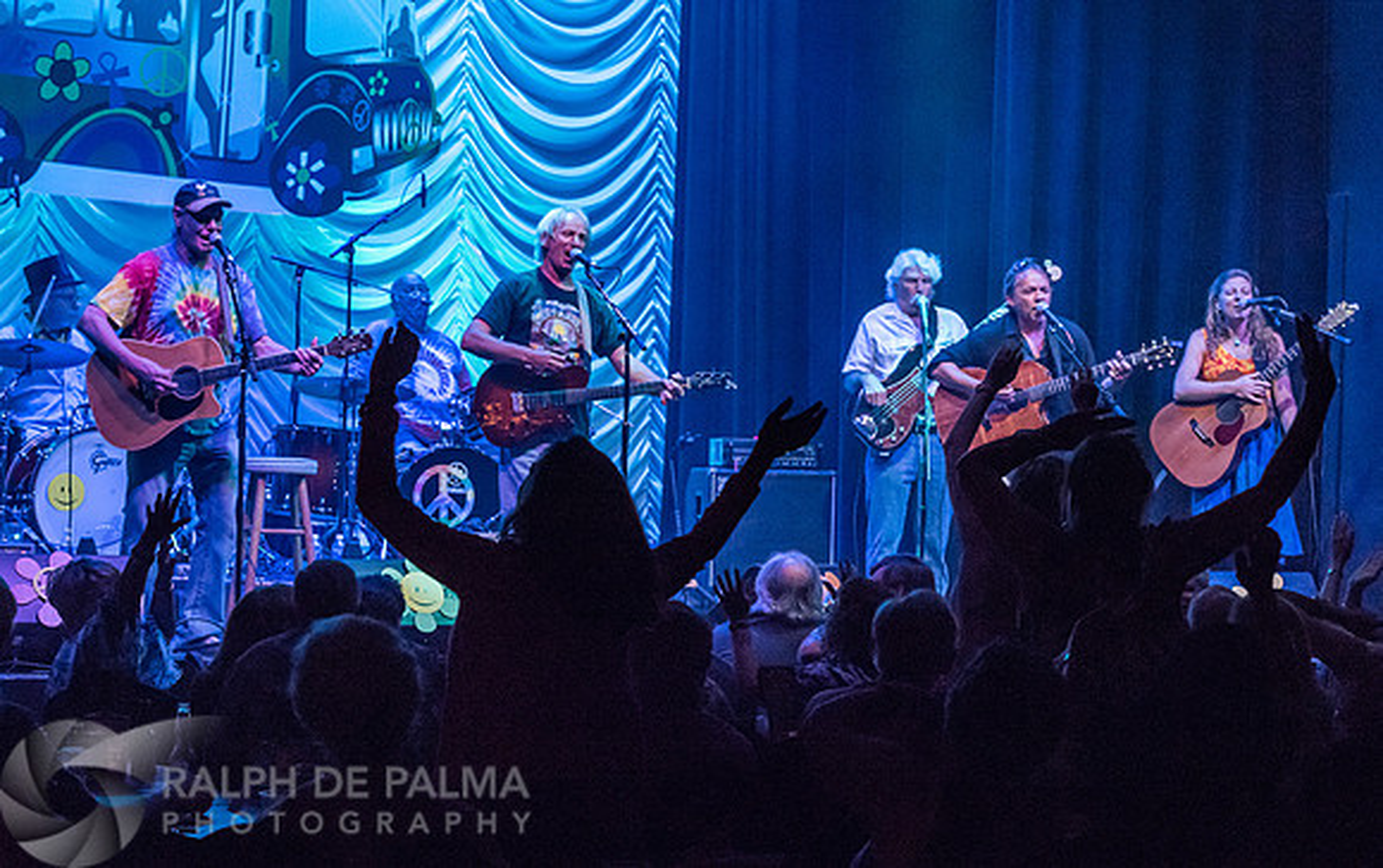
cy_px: 504
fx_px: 3359
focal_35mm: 89
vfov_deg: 14.7
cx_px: 743
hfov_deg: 23.3
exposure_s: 1/160
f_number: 5.6
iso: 2500
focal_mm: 70
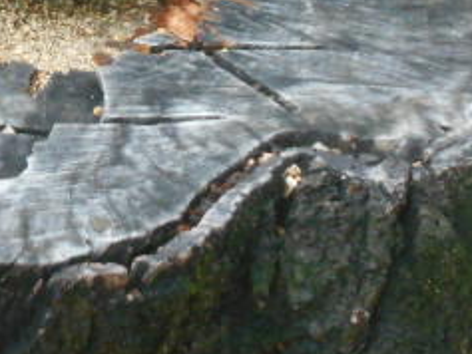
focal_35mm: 205
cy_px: 8
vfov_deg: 7.2
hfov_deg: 9.6
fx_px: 2797
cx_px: 62
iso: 720
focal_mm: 13.5
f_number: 5.8
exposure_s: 1/250
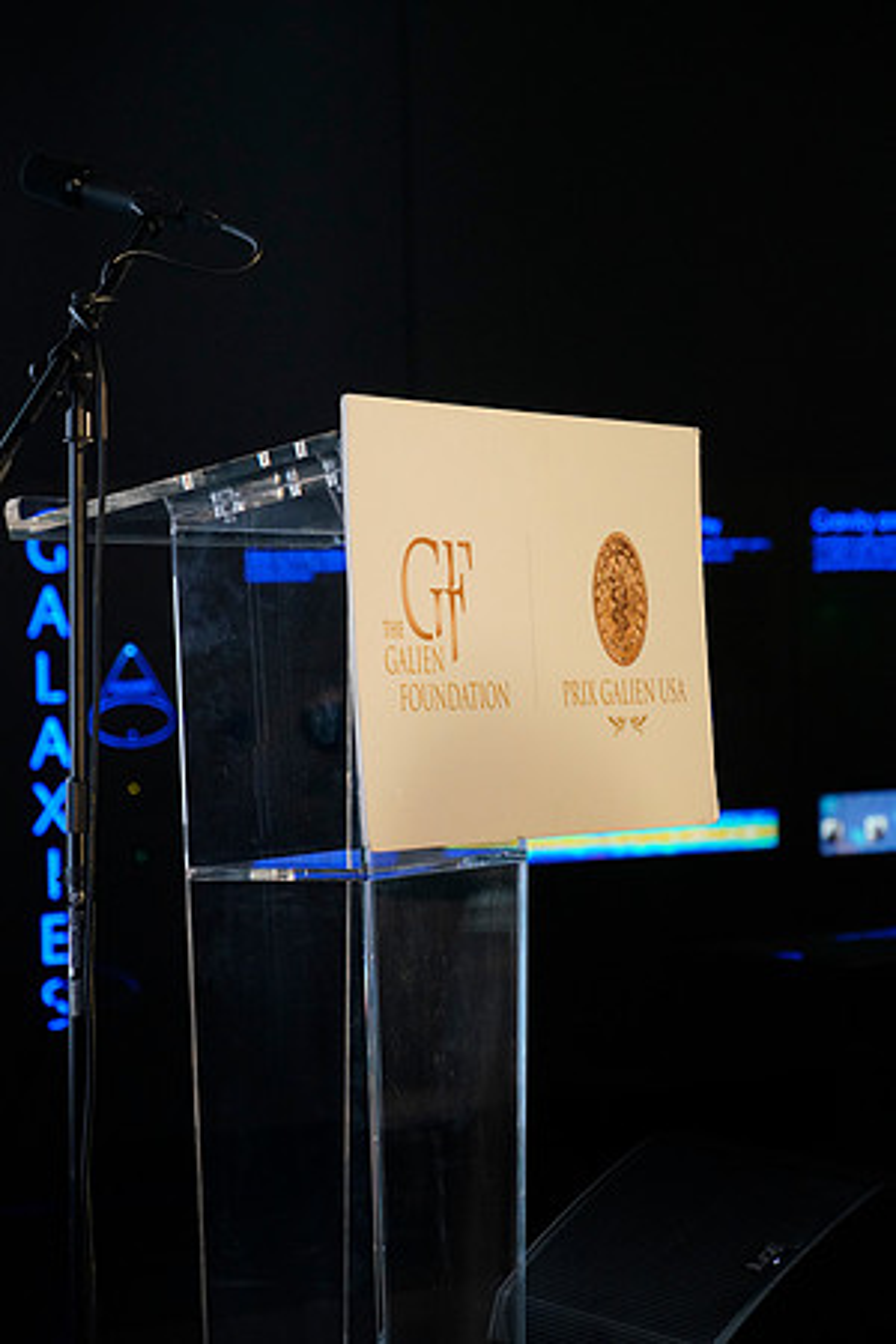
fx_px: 4853
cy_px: 672
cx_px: 448
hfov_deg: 10.5
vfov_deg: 15.8
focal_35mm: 130
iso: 5000
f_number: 6.3
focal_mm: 130
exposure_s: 1/250
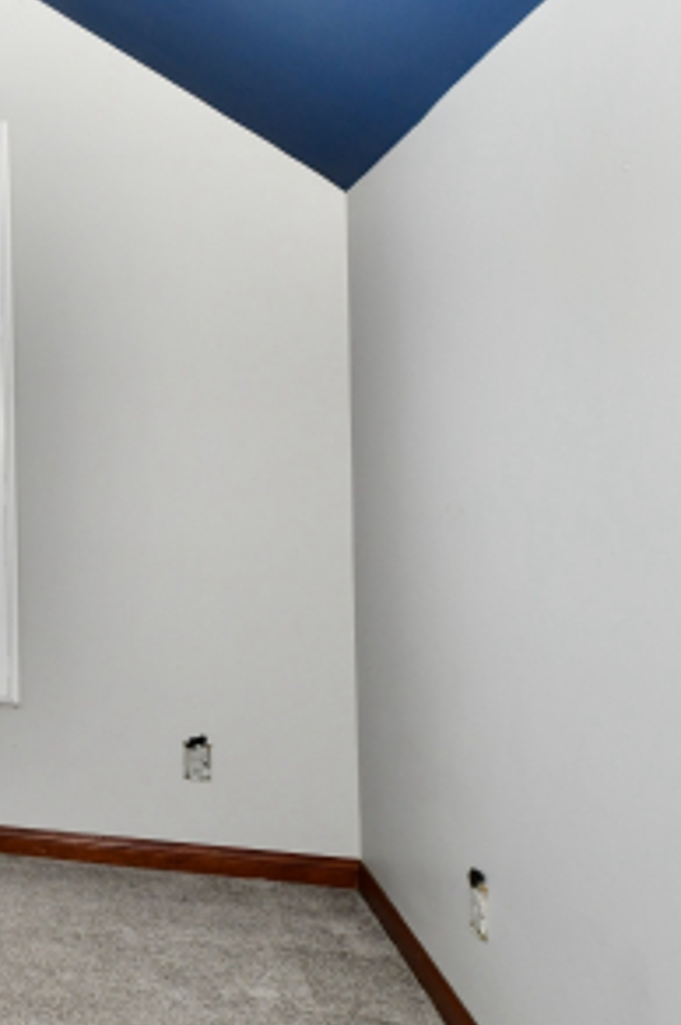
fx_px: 1024
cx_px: -344
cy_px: 488
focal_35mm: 36
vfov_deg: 53.2
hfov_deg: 26.5
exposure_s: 1/60
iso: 640
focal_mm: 14
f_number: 6.3
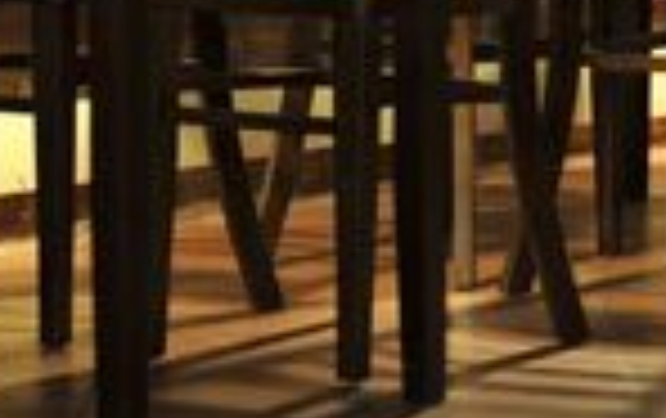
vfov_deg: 6.4
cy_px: 2
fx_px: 3745
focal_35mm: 206
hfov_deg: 10.0
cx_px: 778
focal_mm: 50
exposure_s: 1.6
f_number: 4
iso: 200
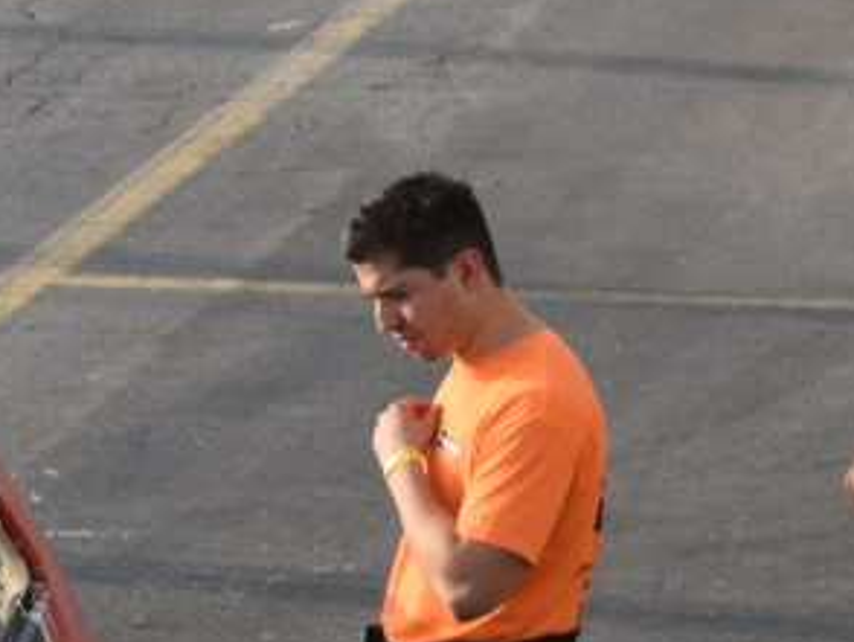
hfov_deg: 4.5
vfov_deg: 3.4
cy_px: 694
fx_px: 10781
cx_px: -354
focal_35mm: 437
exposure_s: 1/1000
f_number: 5.6
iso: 450
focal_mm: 55
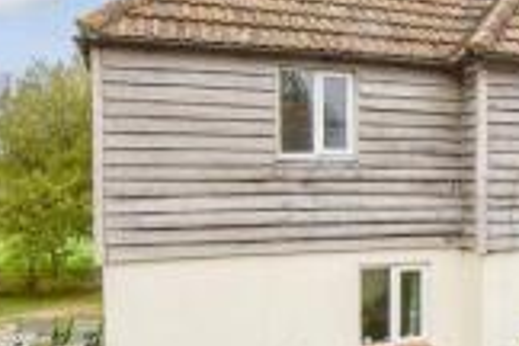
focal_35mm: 44
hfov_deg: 41.5
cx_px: 453
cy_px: 200
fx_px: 634
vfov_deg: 30.5
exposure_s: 1/640
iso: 400
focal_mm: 10
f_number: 8
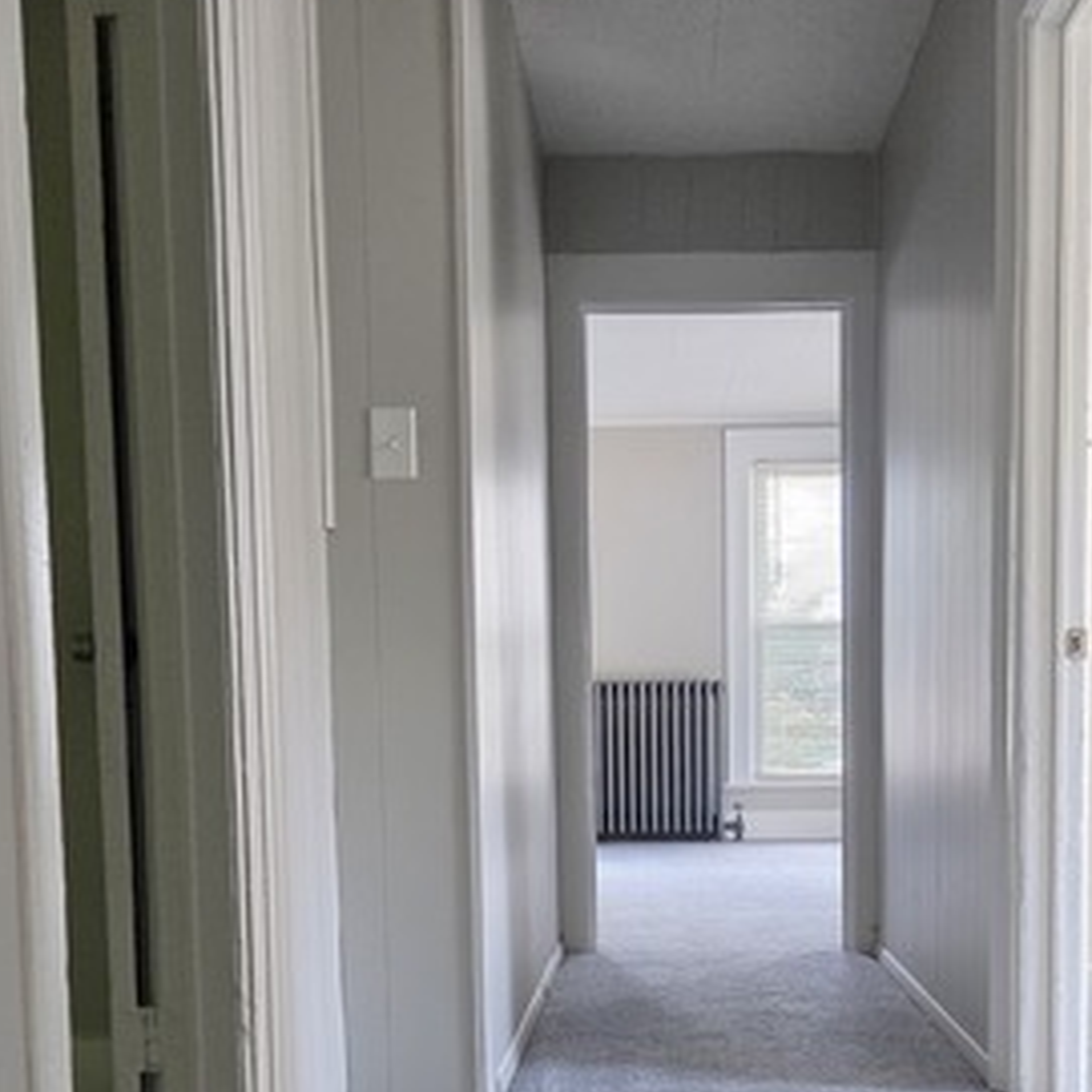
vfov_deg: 32.9
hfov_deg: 33.9
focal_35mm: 50
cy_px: 897
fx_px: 1785
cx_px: 637
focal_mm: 5.4
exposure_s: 1/120
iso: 200
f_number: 1.8
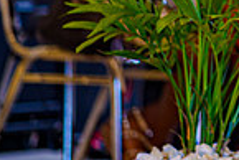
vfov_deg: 2.7
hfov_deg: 4.1
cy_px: -182
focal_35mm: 500
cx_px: 529
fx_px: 3323
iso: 200
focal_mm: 105
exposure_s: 1/100
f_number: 1.4
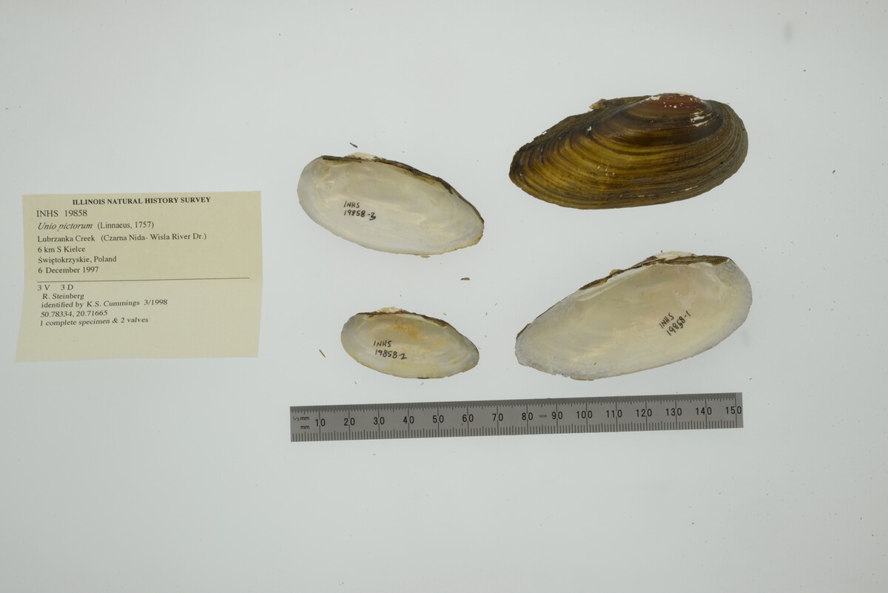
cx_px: 444
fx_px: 1480
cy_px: 296
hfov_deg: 33.4
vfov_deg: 22.6
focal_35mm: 60
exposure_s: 1/13
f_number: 32
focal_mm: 60
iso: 100
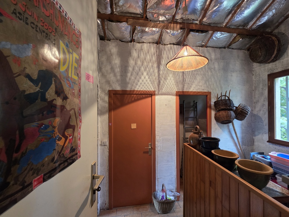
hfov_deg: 106.2
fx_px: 109
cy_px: 108
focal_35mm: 13
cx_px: 144
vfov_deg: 89.9
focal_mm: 2.2
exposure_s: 1/50
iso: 320
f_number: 1.9
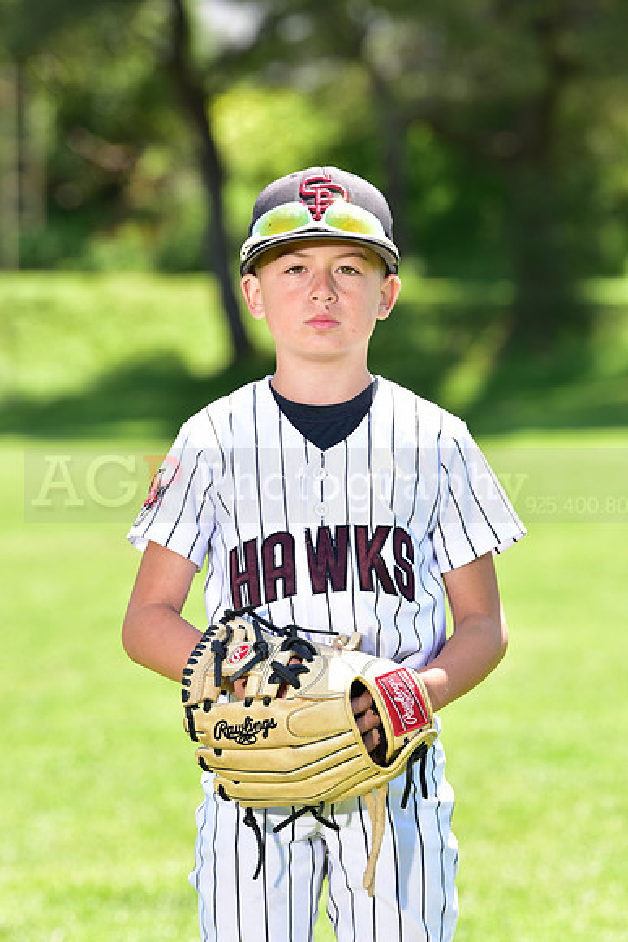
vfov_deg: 13.7
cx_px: 314
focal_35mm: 150
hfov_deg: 9.2
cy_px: 471
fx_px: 3922
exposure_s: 1/250
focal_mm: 150
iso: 160
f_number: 5
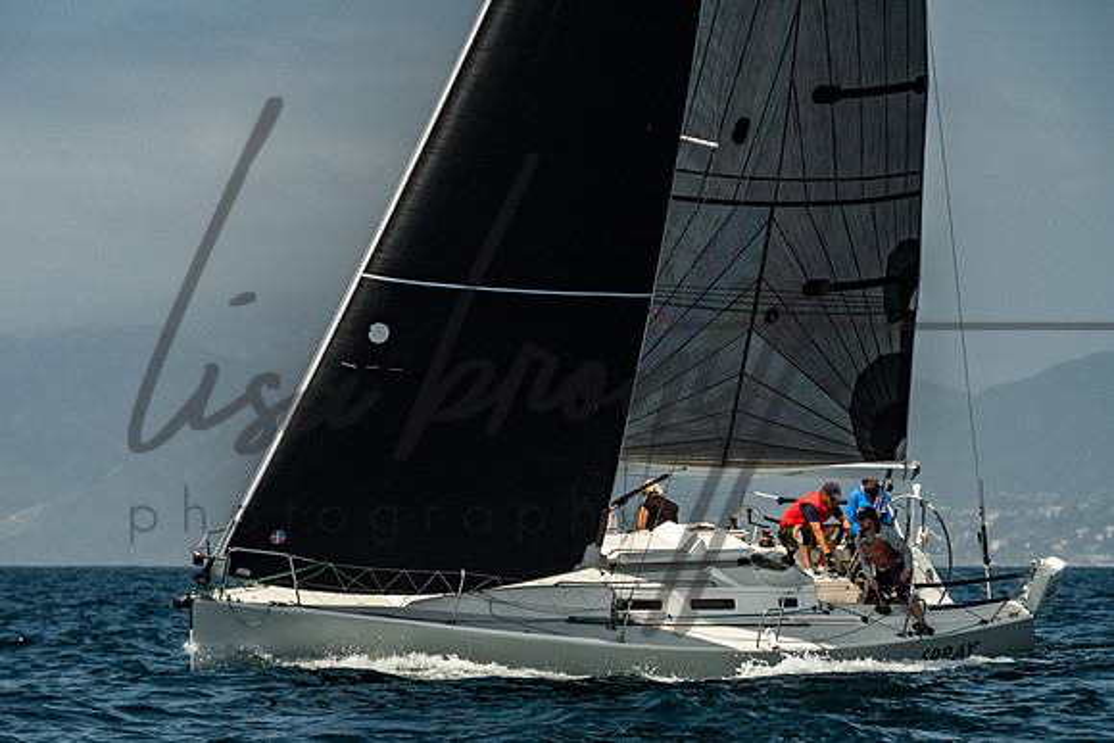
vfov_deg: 6.4
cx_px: 516
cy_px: 493
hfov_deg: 9.6
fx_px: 6622
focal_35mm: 214
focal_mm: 150
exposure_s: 1/2000
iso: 320
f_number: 6.3
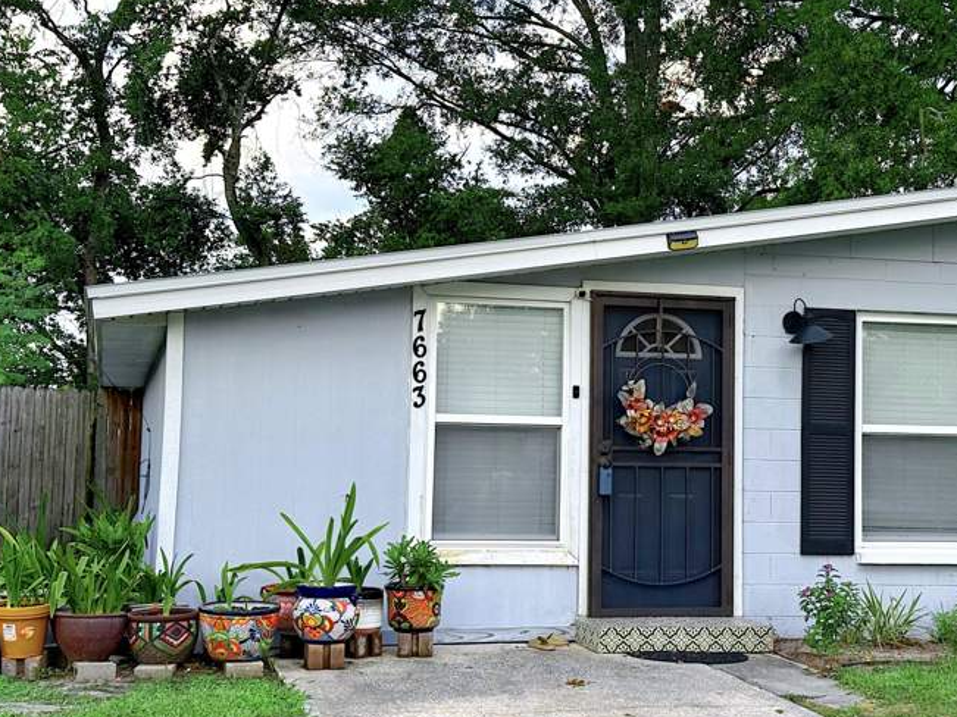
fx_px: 1631
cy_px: 379
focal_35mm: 59
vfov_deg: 24.8
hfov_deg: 32.6
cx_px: 567
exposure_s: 1/754
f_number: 1.78
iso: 80
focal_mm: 6.76
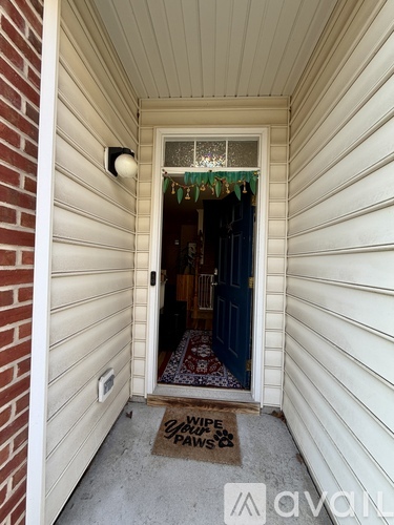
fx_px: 212
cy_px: 262
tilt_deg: +0.5
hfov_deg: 85.7
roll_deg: -1.3
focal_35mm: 14
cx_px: 197
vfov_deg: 102.1
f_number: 2.2
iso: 100
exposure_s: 1/121
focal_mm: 2.22
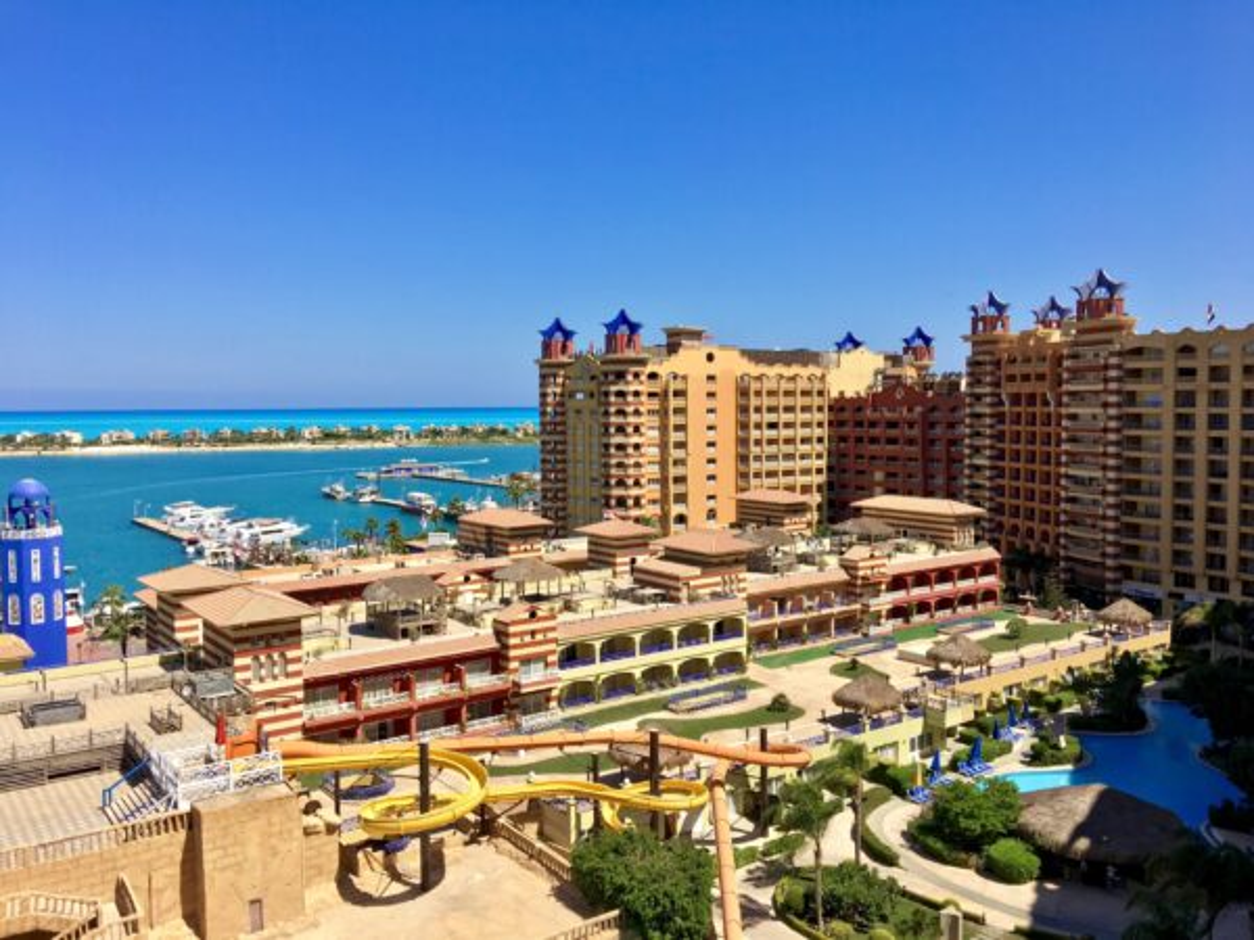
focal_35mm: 29
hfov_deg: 61.7
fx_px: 1051
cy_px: 470
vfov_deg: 48.2
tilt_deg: -2.2
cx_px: 627
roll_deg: +0.3
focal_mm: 4.15
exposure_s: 1/2079
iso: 25
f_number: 2.2
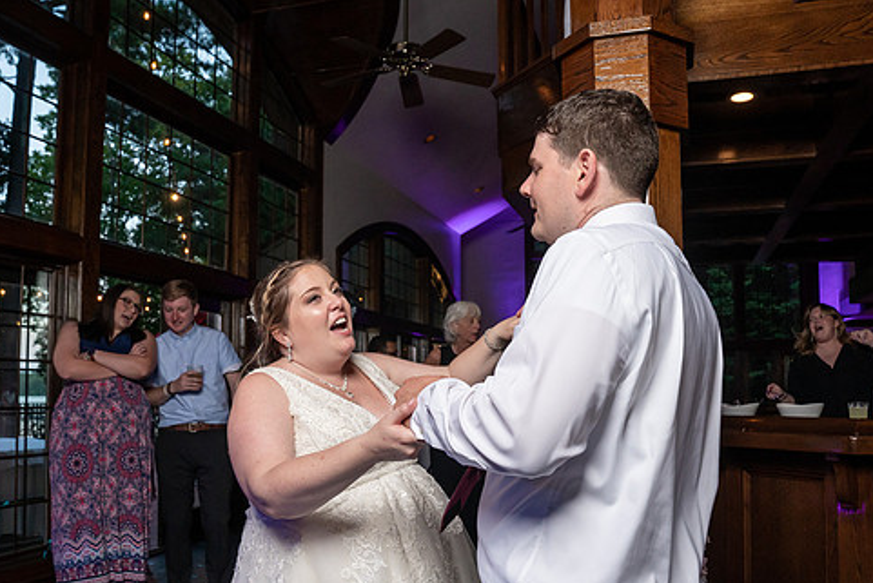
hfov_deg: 61.9
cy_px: 350
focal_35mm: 30
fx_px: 728
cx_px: 445
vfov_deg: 43.4
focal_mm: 24
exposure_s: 1/200
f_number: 5.6
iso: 2000
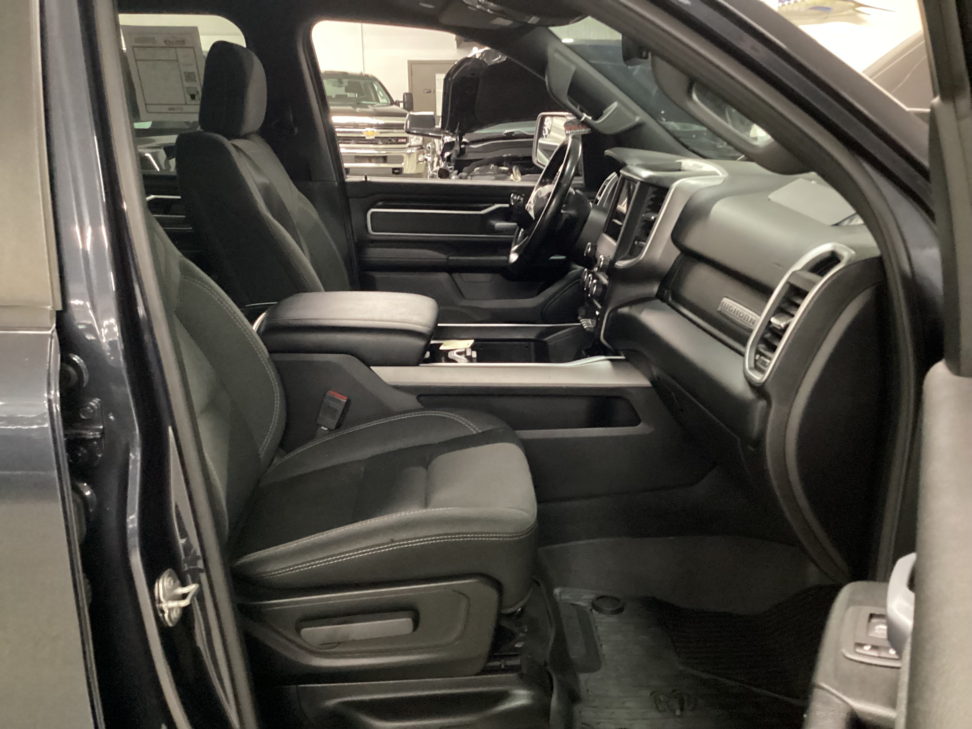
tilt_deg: -19.3
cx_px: 486
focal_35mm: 31
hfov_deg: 58.4
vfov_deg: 45.4
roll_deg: +0.8
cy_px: 364
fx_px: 870
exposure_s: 1/20
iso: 640
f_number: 2.4
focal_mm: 3.3
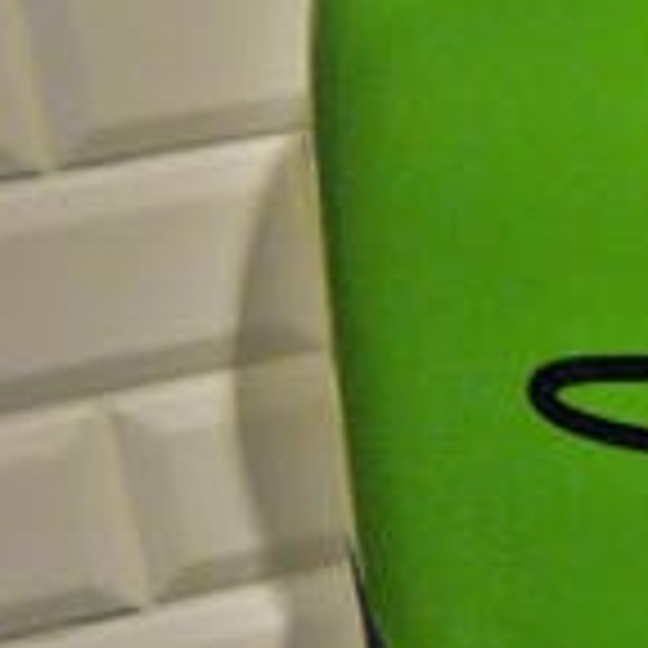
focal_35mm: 206
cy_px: 720
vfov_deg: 8.4
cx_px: 2624
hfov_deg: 6.7
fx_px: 4363
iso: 160
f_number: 3.5
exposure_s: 1/80
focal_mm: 14
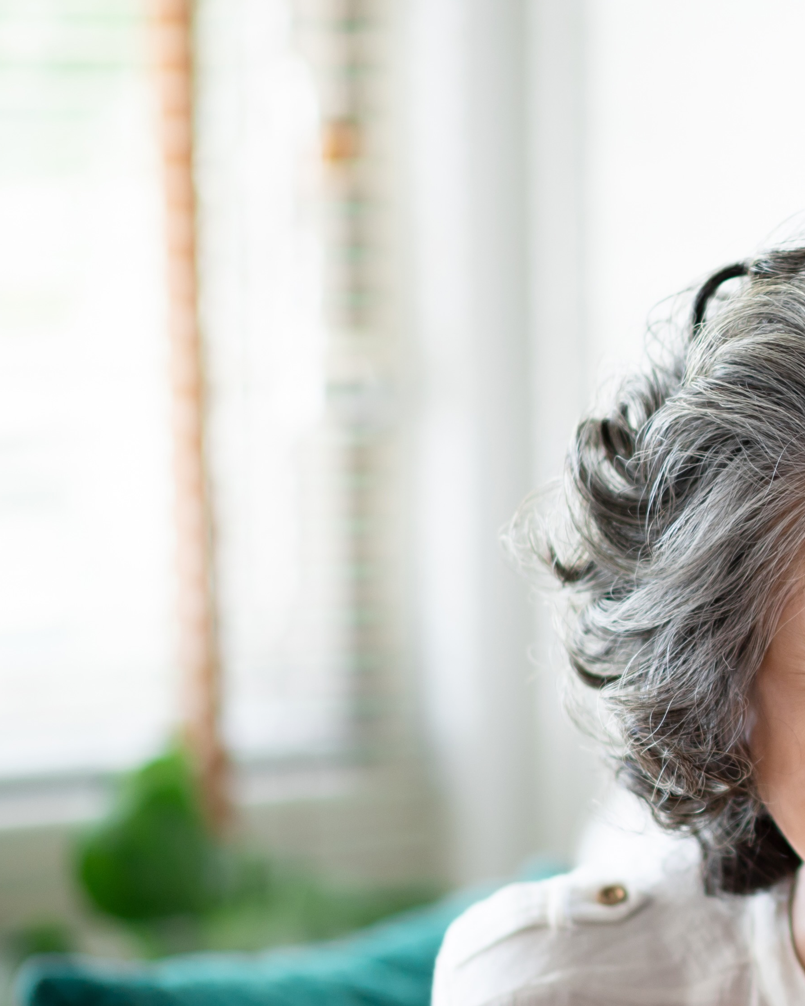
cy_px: 625
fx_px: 5420
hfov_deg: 8.4
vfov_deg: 10.6
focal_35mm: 182
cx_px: 940
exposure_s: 1/400
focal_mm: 85
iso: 400
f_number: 1.8
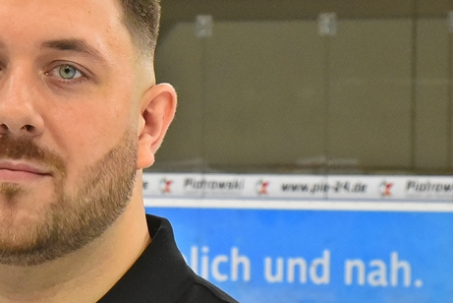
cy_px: 385
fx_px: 2405
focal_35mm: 191
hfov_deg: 10.7
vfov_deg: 7.1
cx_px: 36
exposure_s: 1/160
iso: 4000
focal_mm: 55
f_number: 10
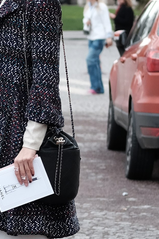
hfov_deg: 5.9
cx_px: 7
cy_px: 140
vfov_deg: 8.8
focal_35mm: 233
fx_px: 1544
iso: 640
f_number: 2
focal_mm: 35
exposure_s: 1/4000
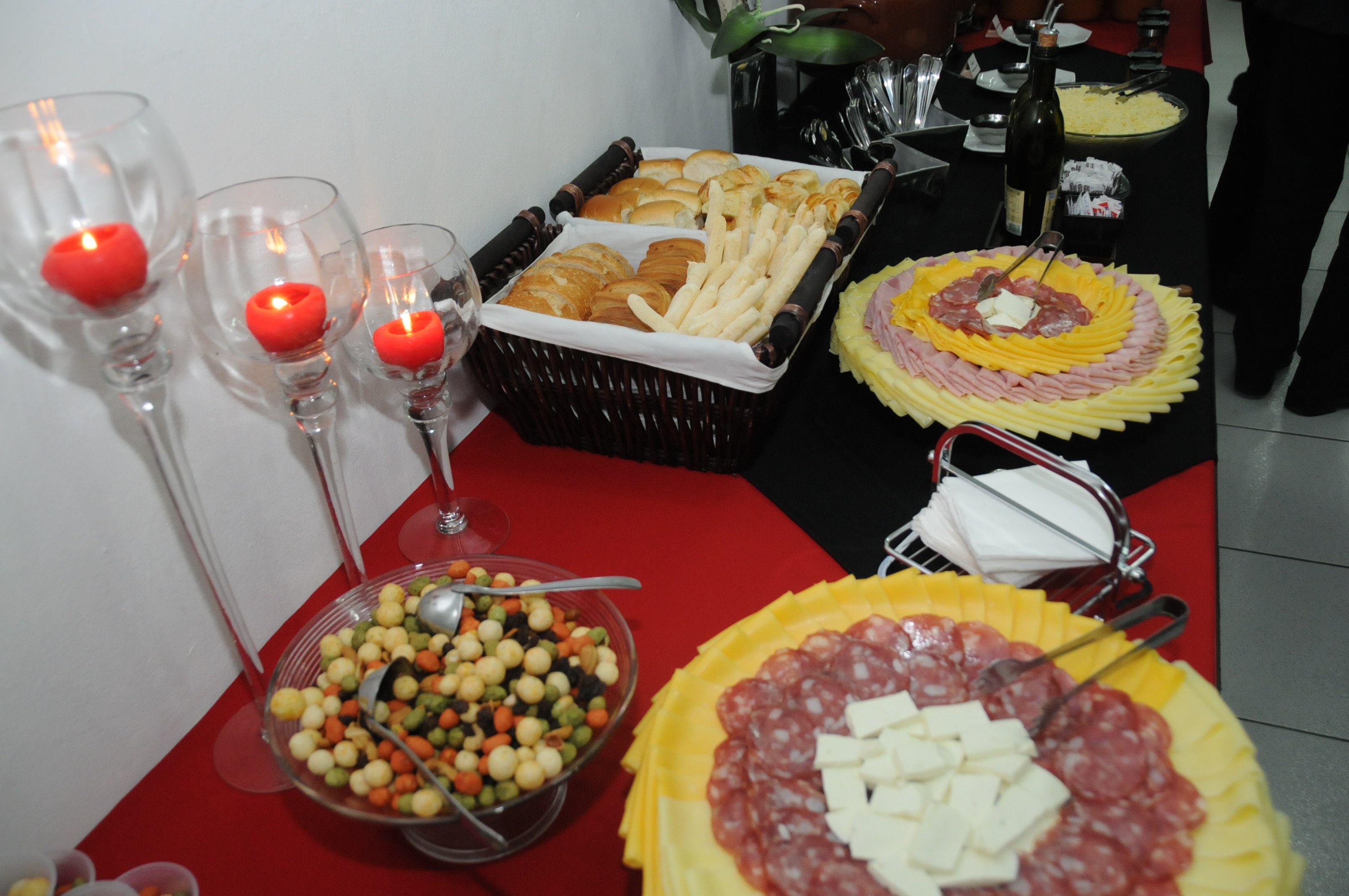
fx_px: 1123
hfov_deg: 62.0
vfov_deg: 43.5
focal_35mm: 30
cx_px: 674
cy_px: 448
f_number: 3.5
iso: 1250
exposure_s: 1/160
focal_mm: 20
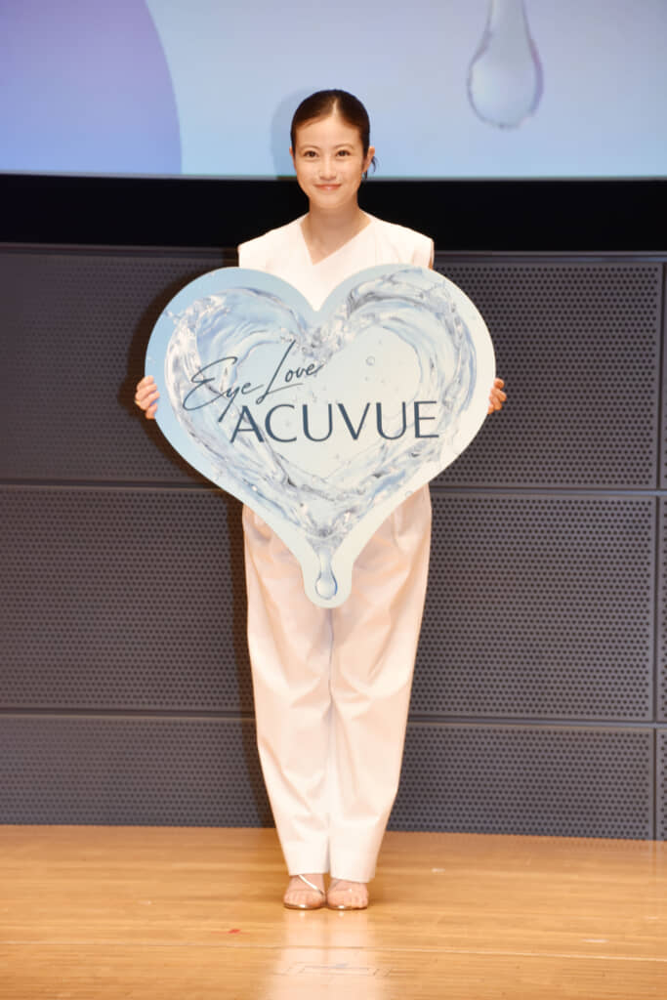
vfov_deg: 12.5
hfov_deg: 8.3
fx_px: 4584
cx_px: 334
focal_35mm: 165
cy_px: 500
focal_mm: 110
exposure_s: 1/200
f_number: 7.1
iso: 800
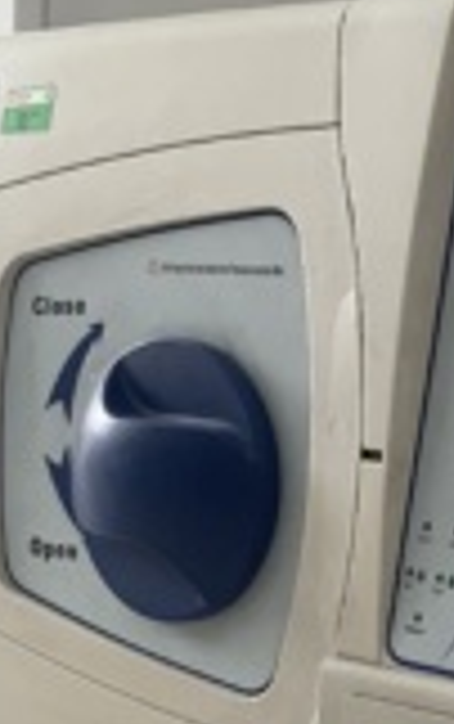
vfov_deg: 27.1
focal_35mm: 74
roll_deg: -3.9
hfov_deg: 17.1
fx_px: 1461
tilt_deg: -7.2
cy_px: 621
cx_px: 499
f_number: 1.6
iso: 200
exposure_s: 1/50
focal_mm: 4.2
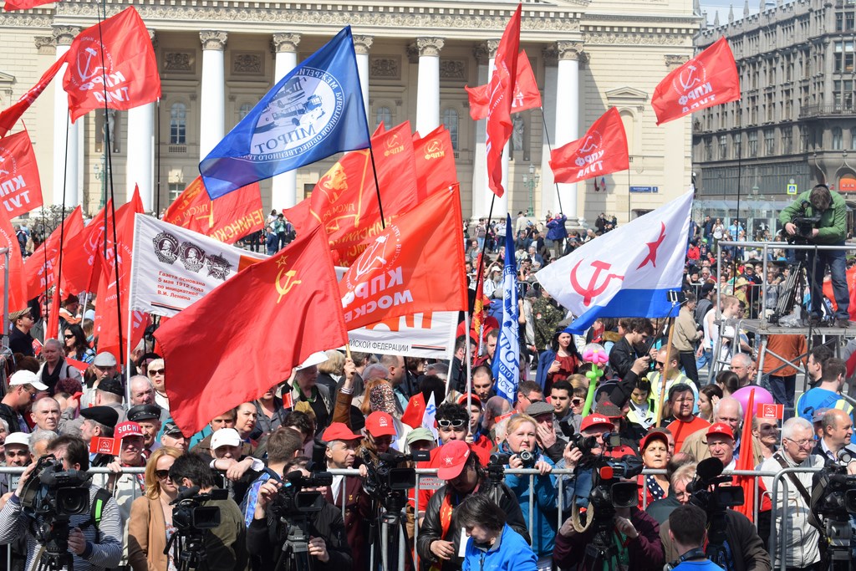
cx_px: 428
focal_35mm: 72
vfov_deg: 18.9
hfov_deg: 28.1
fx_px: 1712
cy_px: 286
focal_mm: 48
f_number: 9
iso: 200
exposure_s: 1/320
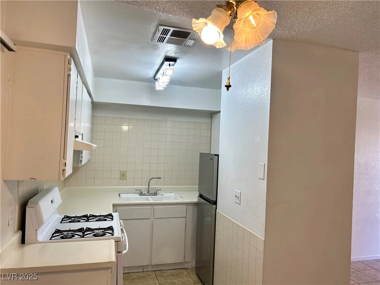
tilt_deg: +0.3
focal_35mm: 26
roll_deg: -2.7
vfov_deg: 53.1
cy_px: 142
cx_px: 190
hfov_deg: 67.3
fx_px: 285
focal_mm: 5.7
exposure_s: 1/157
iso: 64
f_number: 1.5
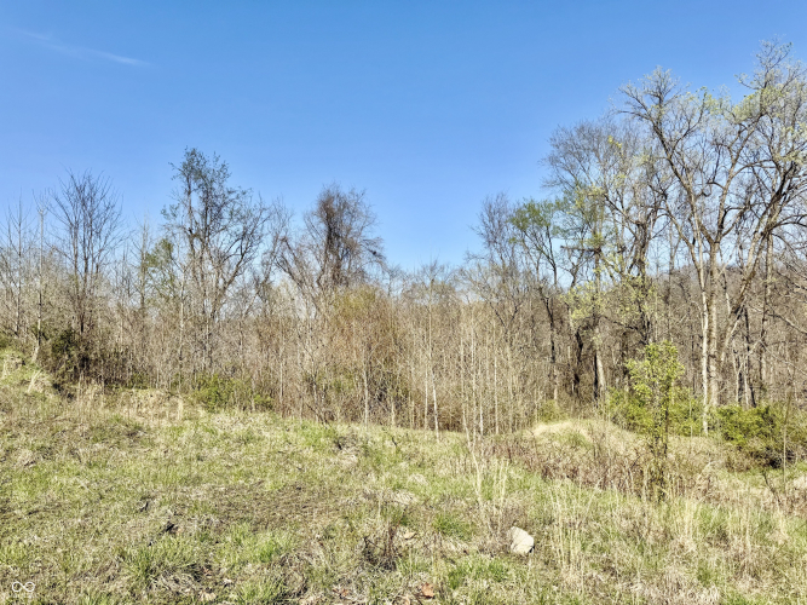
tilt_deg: +4.0
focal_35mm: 24
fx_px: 559
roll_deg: +0.7
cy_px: 302
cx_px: 404
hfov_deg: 71.6
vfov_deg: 56.8
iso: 80
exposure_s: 1/4950
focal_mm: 6.76
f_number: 1.78
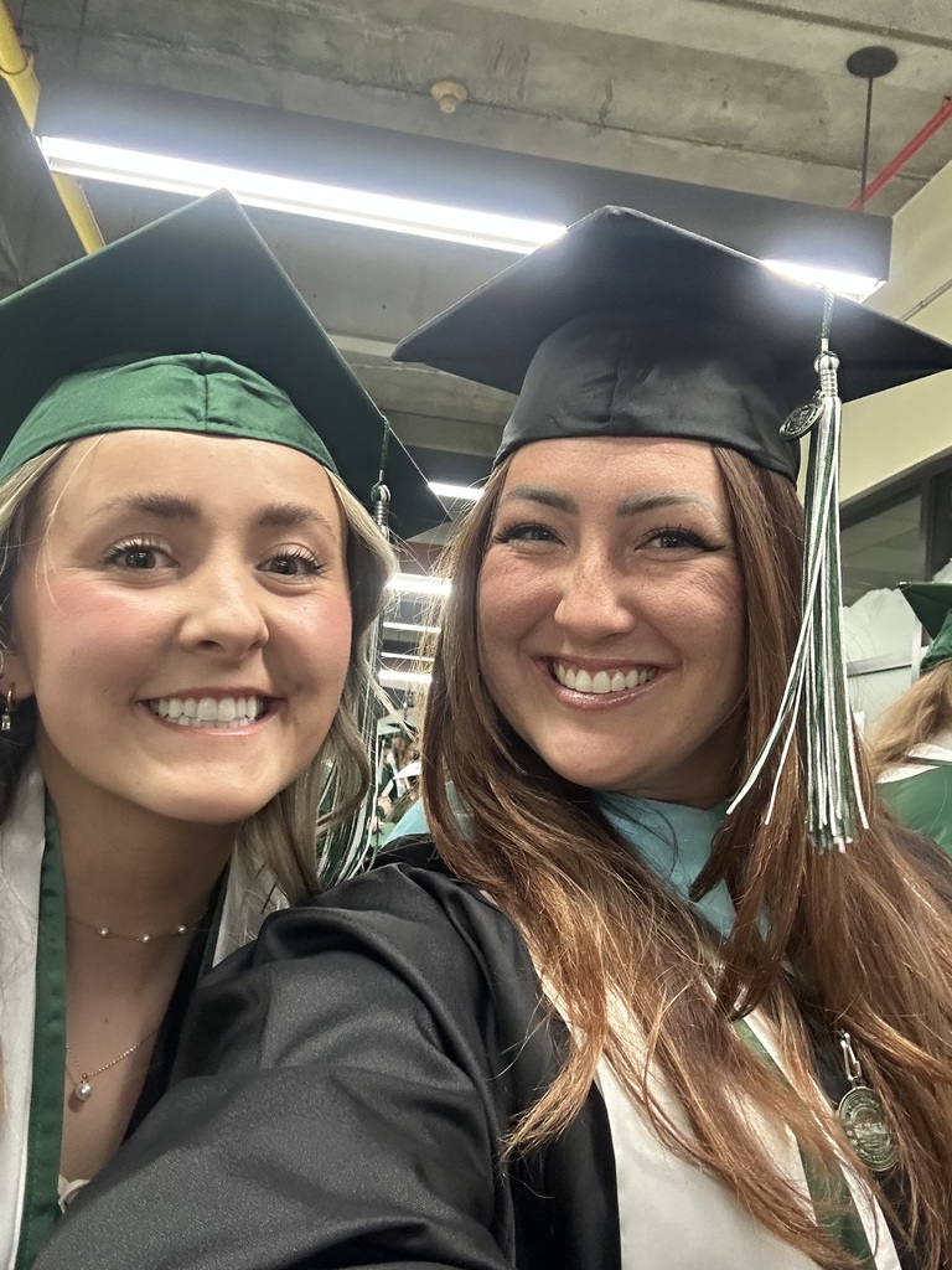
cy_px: 635
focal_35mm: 30
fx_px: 1100
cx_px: 476
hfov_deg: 46.8
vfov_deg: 60.0
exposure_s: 1/60
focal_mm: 2.69
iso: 200
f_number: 1.9
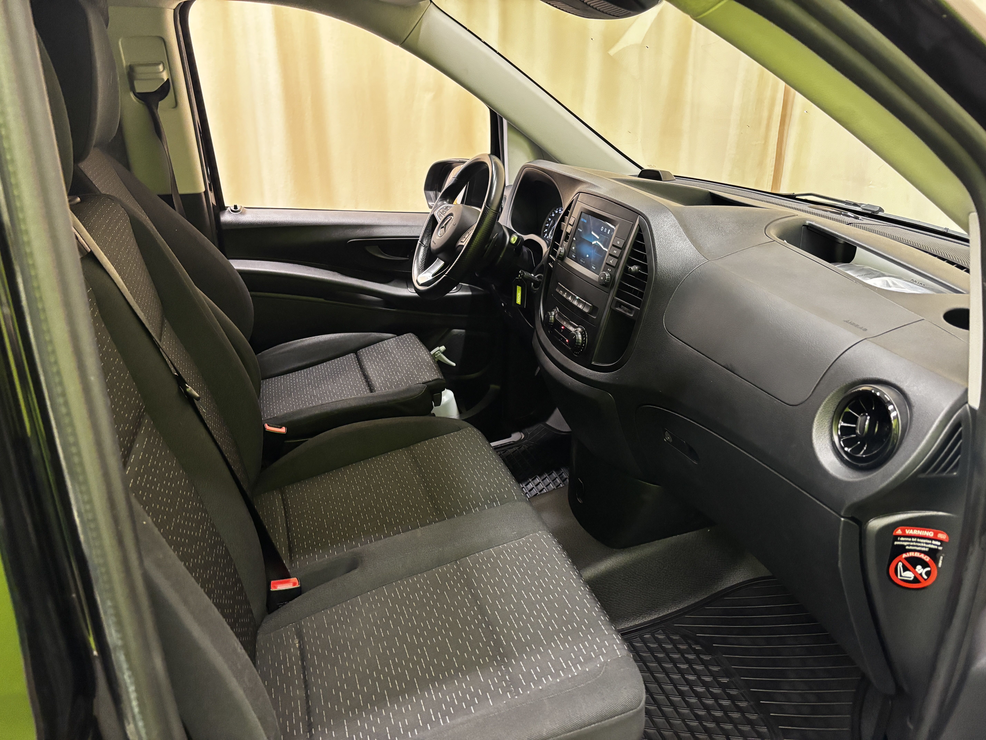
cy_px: 370
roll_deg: +0.8
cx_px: 493
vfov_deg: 53.1
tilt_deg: -22.4
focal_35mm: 26
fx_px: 741
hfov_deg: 67.3
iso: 500
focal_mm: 5.96
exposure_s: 1/50
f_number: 1.6
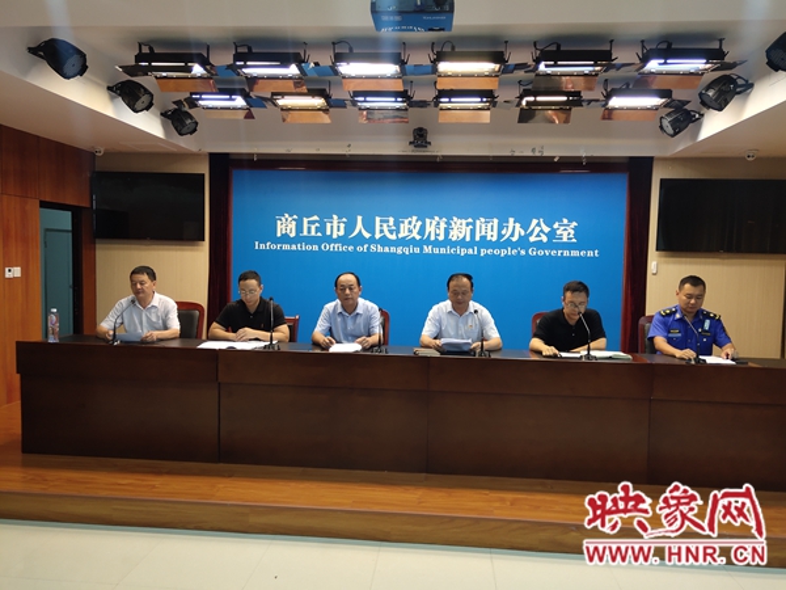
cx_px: 393
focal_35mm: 29
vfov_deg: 48.2
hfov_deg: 61.7
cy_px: 295
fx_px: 658
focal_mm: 4.27
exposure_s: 1/100
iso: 164
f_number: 1.8
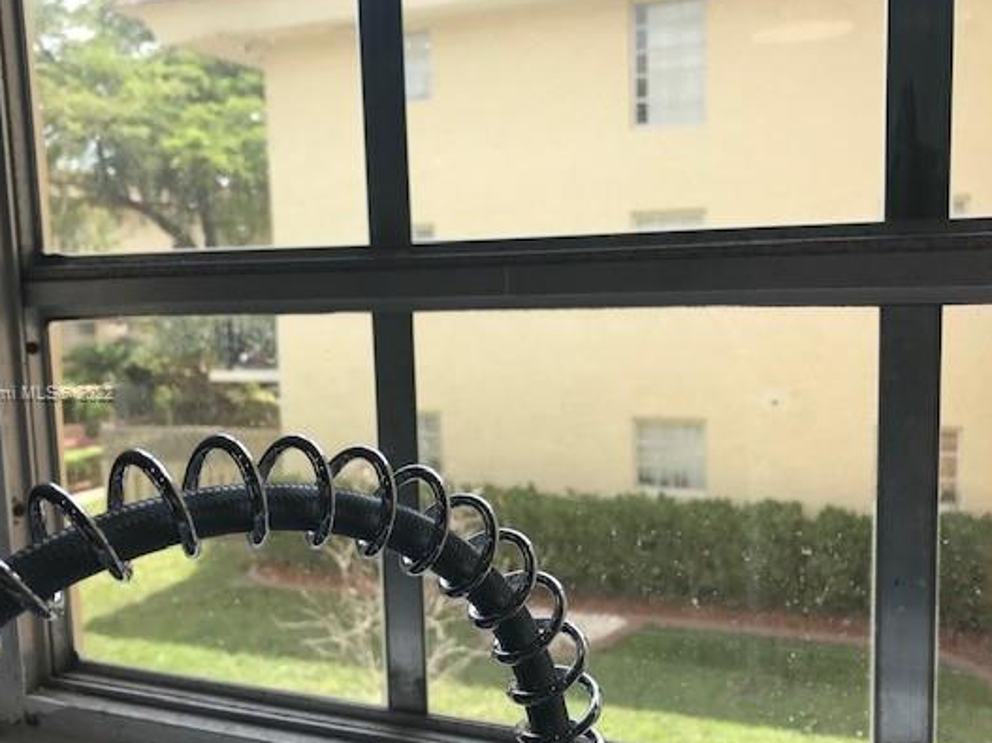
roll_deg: +1.9
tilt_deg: -5.7
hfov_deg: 53.9
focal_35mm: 34
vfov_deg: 41.8
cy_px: 395
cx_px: 456
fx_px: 974
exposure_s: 1/760
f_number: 1.8
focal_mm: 3.99
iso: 20
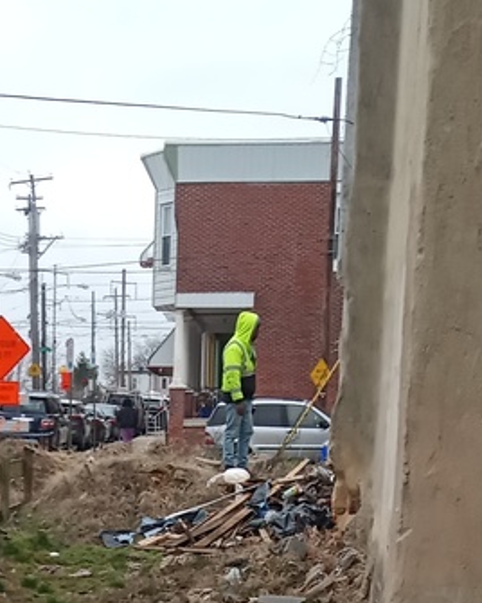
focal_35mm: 98
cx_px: 45
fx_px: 1748
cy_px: 1062
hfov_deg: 15.5
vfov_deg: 16.6
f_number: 2.2
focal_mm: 3.71
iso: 100
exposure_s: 1/222
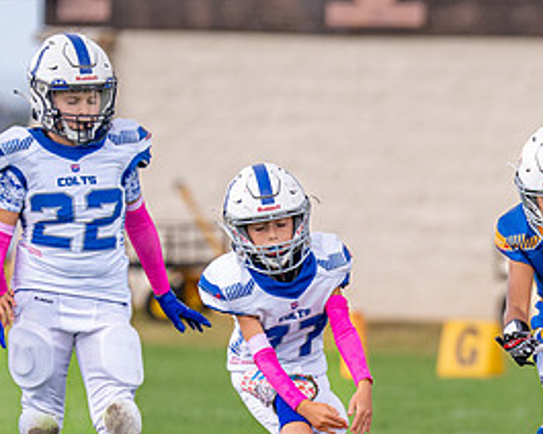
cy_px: 457
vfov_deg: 2.1
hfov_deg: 2.7
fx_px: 11683
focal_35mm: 727
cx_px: 490
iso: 500
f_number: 2.8
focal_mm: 200
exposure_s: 1/1600
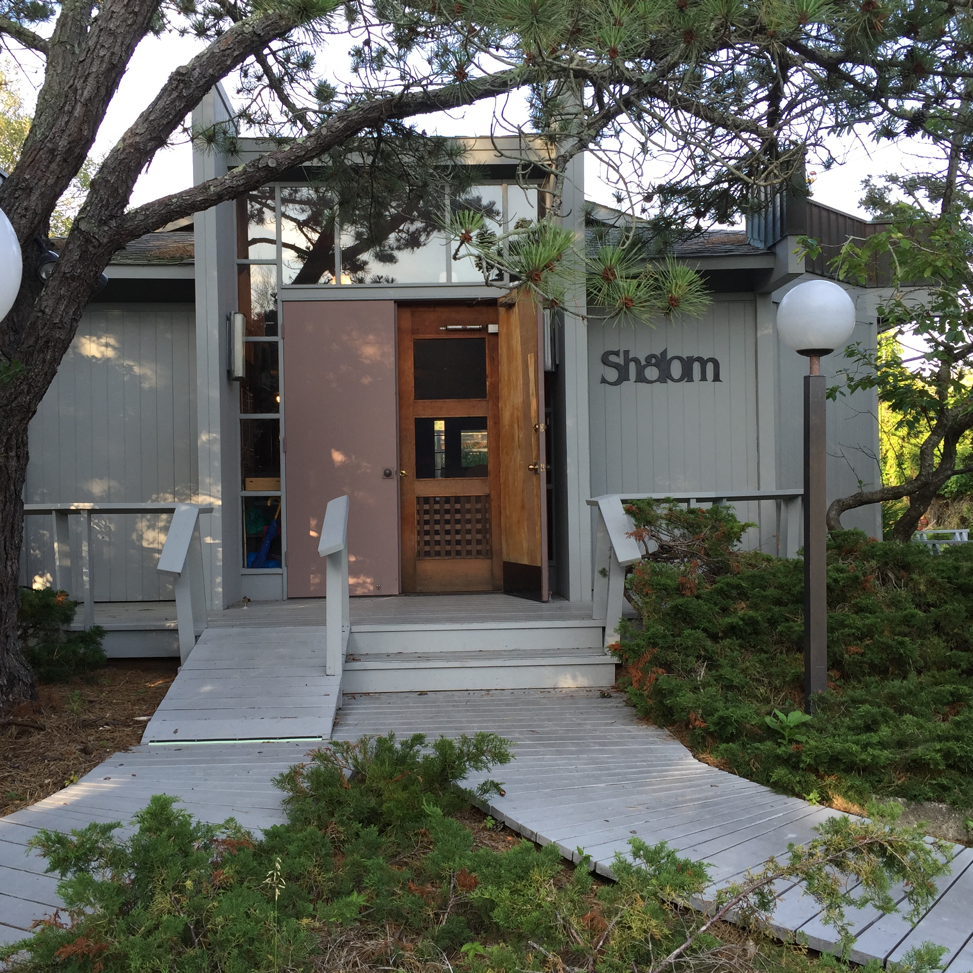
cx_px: 455
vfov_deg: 47.2
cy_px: 490
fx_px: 1113
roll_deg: +1.1
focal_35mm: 35
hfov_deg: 47.2
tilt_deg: +1.7
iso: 32
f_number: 2.2
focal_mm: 4.15
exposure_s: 1/124
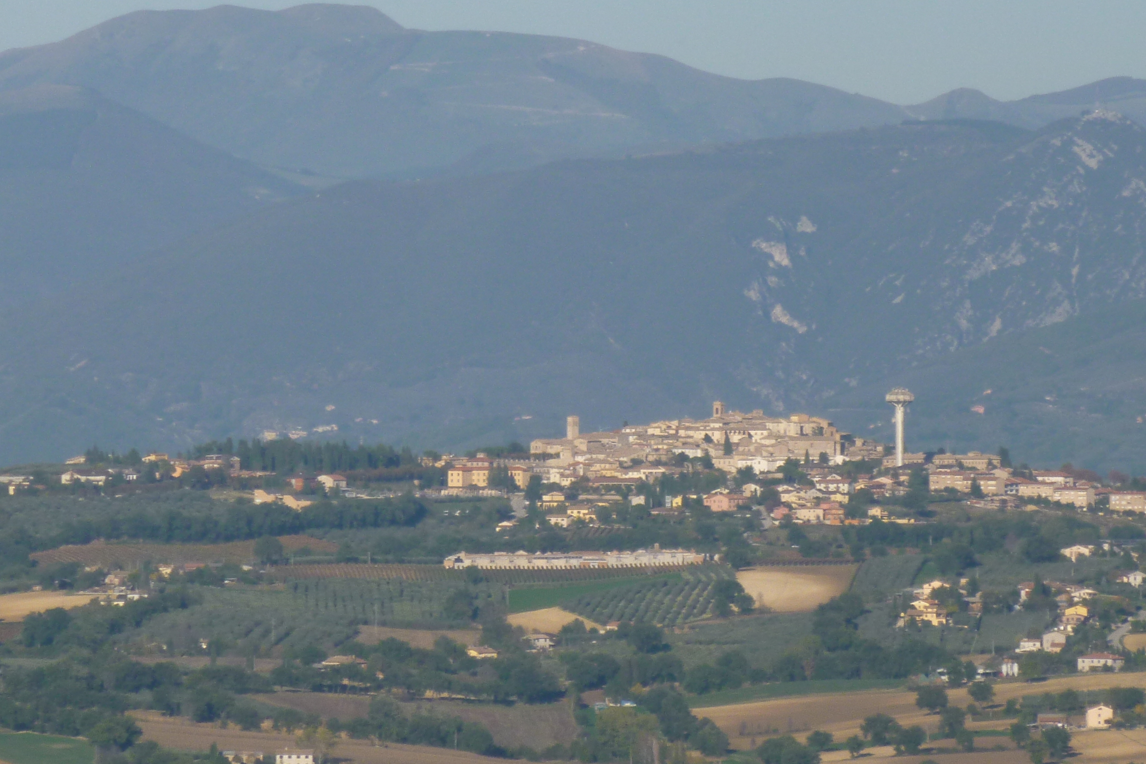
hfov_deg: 4.4
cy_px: 379
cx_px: 572
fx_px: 14928
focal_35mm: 469
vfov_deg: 2.9
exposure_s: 1/500
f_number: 5.9
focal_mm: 45
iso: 100
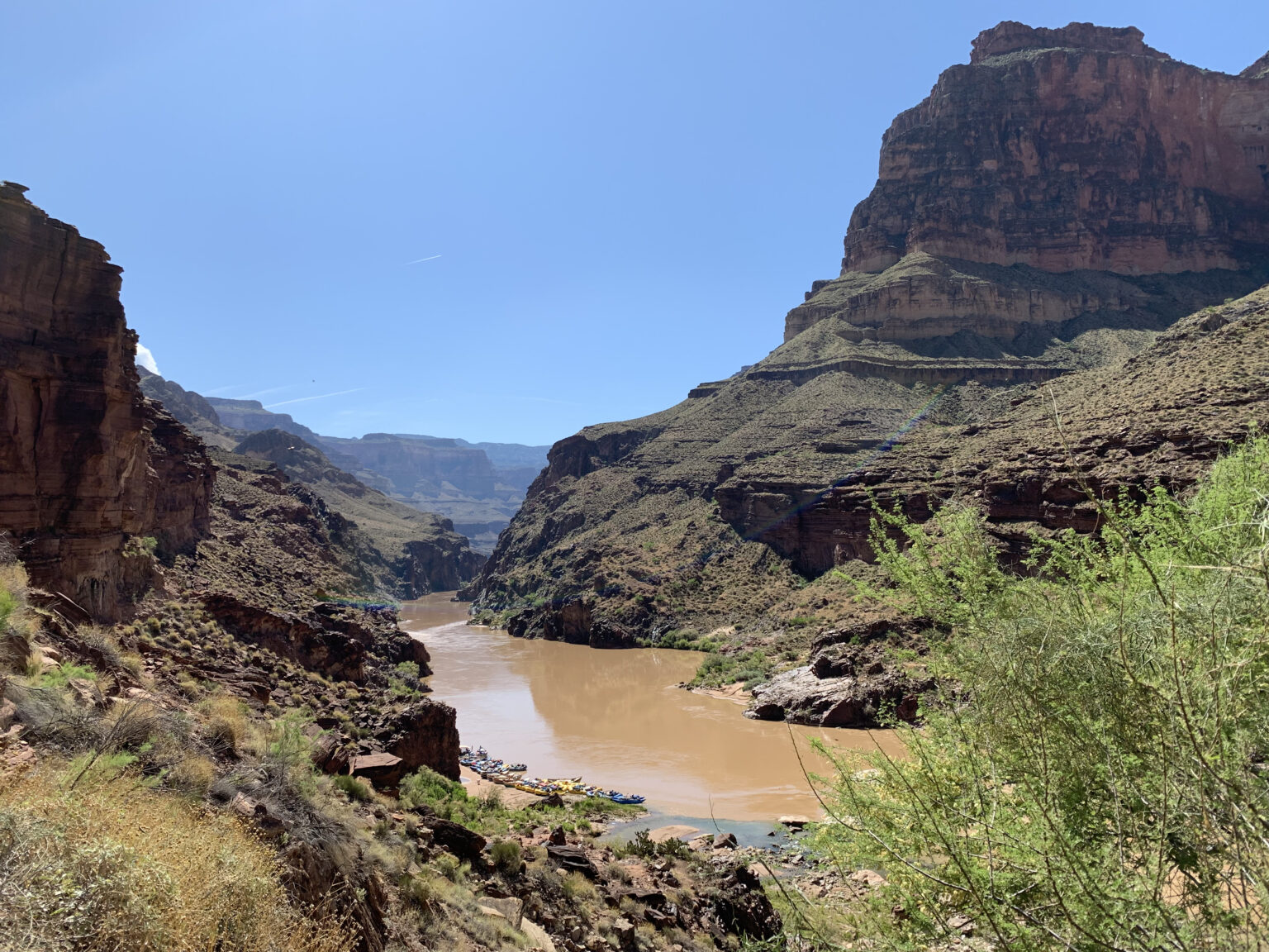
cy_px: 476
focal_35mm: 26
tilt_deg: +6.0
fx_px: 953
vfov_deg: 53.1
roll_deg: +2.0
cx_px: 634
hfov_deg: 67.3
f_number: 1.8
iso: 25
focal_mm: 4.25
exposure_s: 1/2364
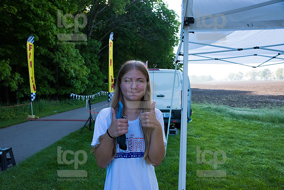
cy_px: 95
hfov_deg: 61.9
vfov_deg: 43.6
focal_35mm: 30
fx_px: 237
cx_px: 142
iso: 3200
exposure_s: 1/1250
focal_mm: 30
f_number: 6.3
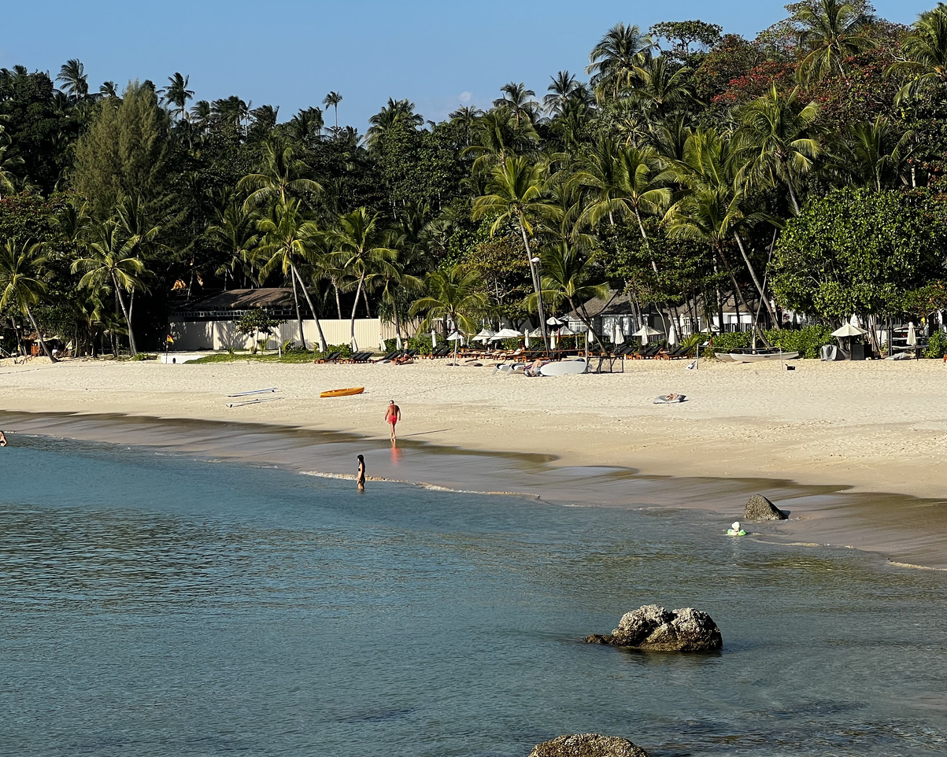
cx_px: 602
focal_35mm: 100
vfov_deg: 15.4
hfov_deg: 19.1
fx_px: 2802
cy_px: 317
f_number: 2.8
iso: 32
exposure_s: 1/713
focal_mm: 9
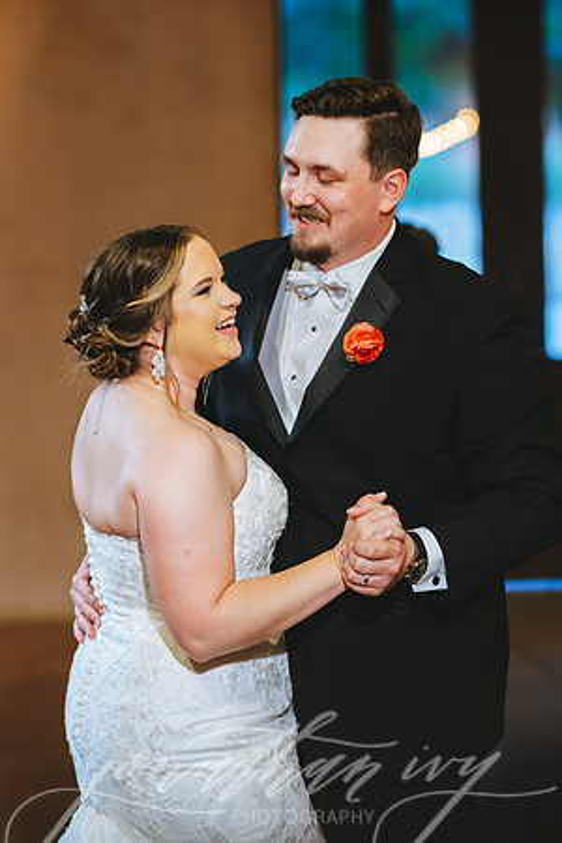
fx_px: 2974
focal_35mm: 127
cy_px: 422
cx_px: 281
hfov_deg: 10.8
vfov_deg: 16.1
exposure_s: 1/125
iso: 1600
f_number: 2
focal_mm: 85
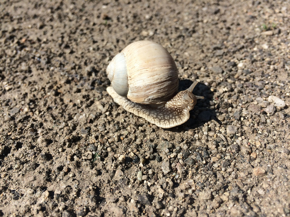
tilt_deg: -41.5
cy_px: 108
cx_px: 145
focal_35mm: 29
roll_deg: +0.6
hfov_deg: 61.7
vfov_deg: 48.2
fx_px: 243
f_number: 2.2
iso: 32
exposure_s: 1/3165
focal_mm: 4.15
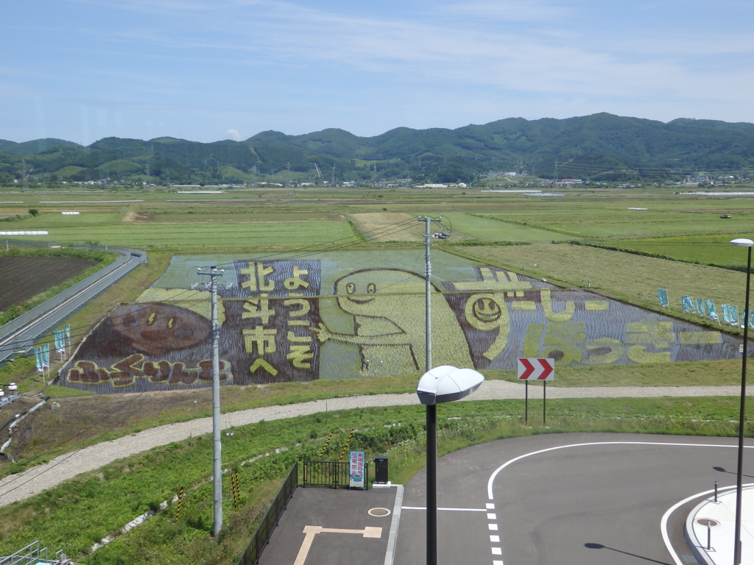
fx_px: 806
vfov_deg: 38.7
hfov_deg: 50.1
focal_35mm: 37
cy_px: 282
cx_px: 377
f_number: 10.1
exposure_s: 1/160
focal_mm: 6.6
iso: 125
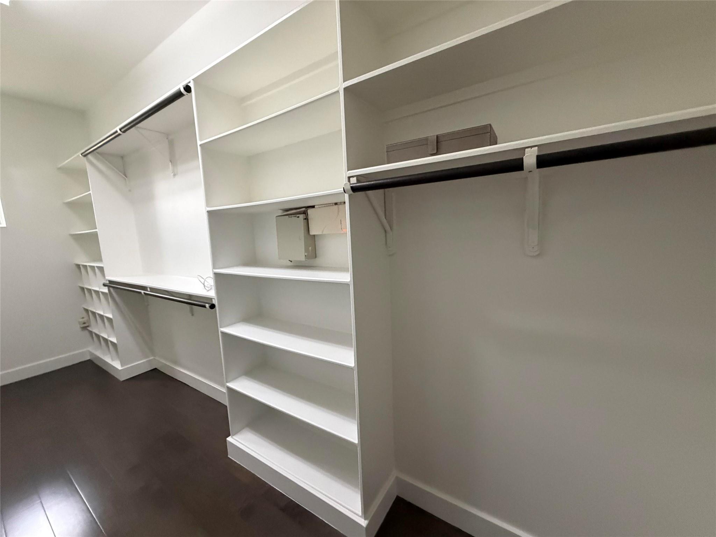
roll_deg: +2.3
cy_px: 268
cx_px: 358
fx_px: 290
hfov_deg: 102.1
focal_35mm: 14
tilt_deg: -7.8
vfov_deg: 85.7
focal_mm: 2.22
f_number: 2.2
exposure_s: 1/60
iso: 640
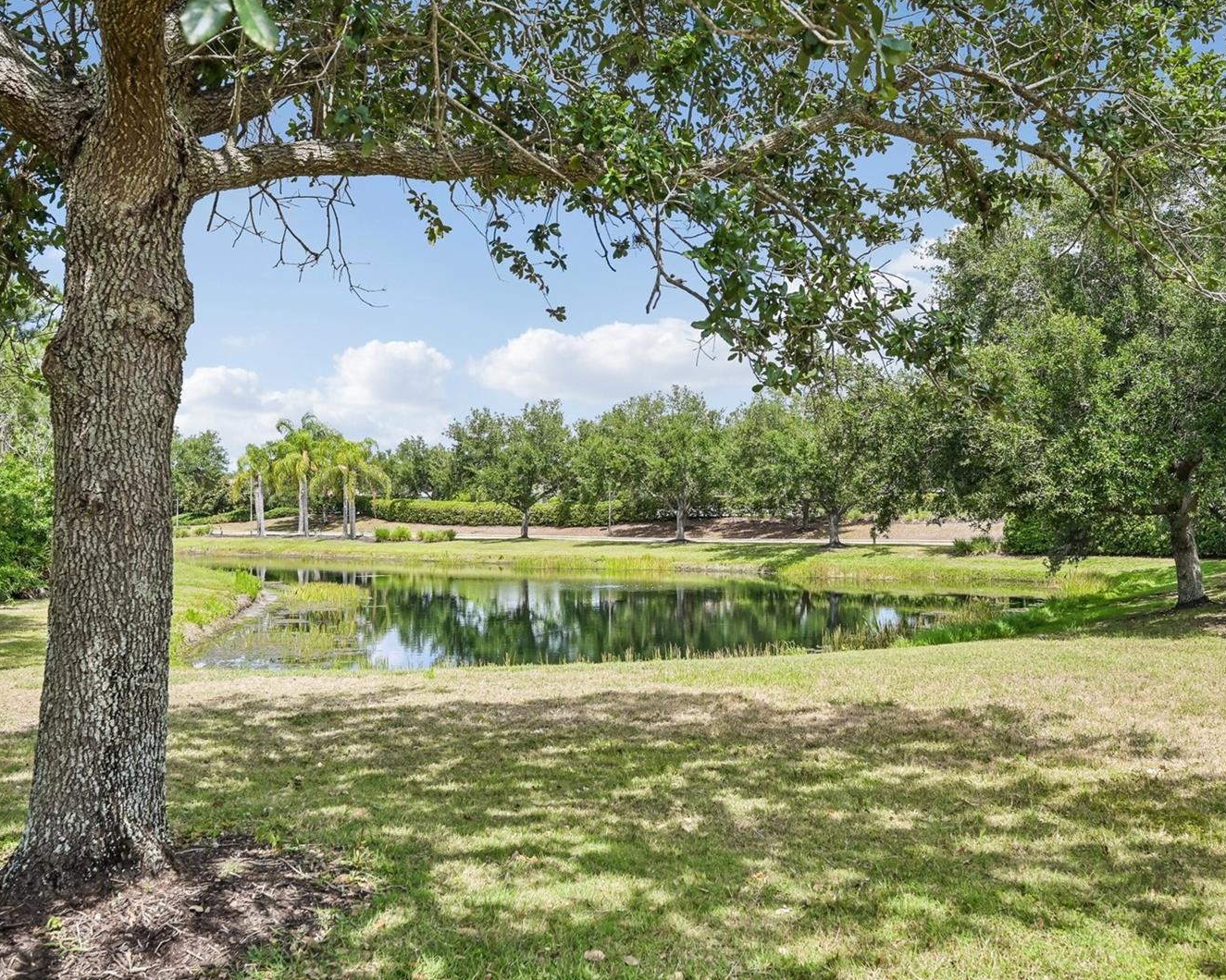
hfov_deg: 52.8
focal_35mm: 34
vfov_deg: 43.4
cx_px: 616
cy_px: 491
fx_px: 1234
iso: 400
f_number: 8
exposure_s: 1/1000
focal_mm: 30
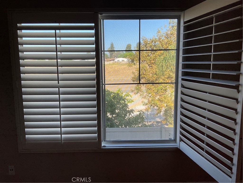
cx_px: 122
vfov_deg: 48.2
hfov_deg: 61.7
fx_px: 204
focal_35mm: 29
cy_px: 92
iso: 16
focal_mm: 3
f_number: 1.8
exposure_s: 1/435
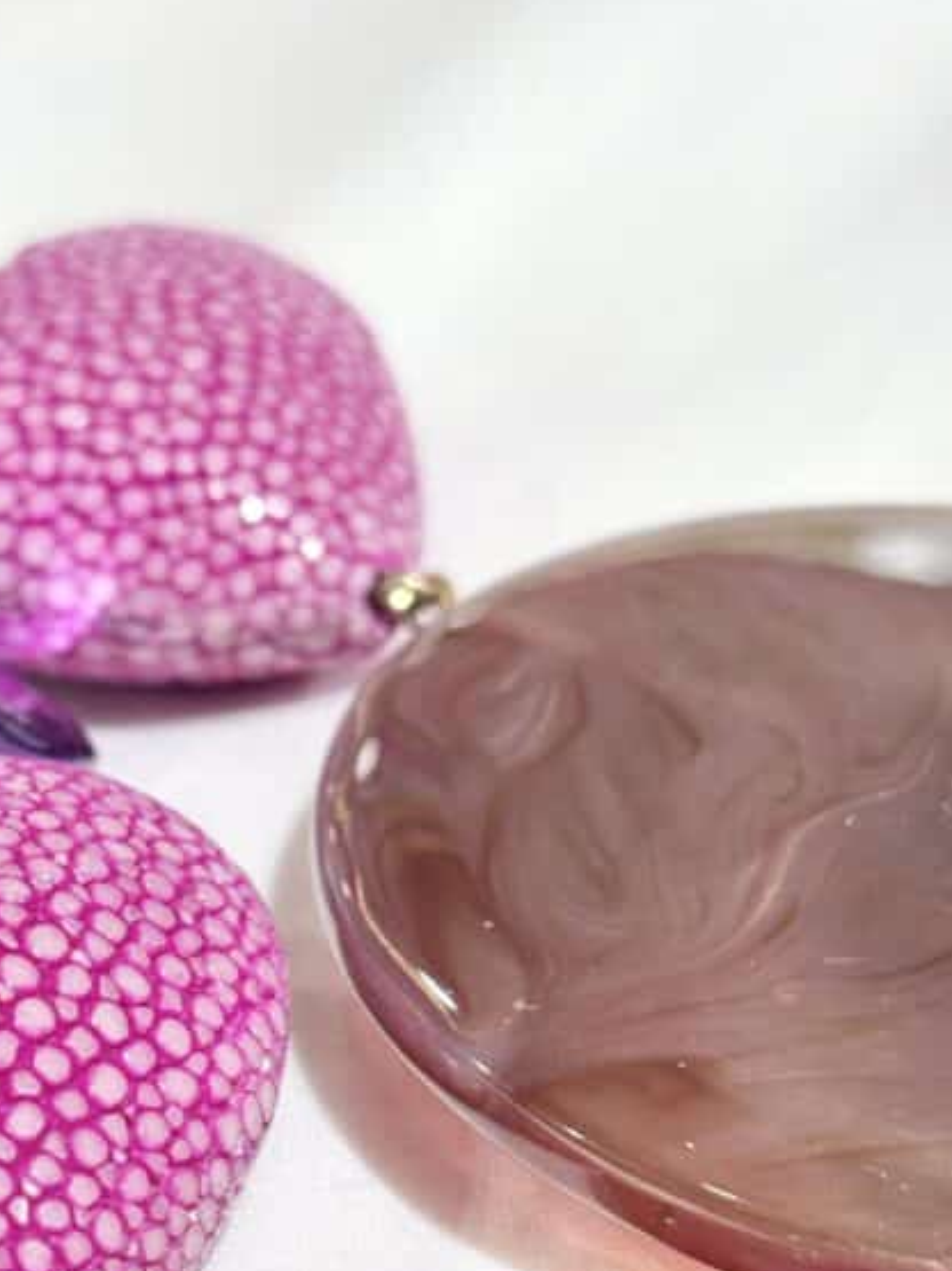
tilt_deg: -30.9
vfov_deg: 20.4
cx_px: 220
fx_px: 3522
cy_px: 866
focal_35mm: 96
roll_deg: +5.6
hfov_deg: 15.3
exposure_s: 1/100
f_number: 1.6
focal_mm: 5.96
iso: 32
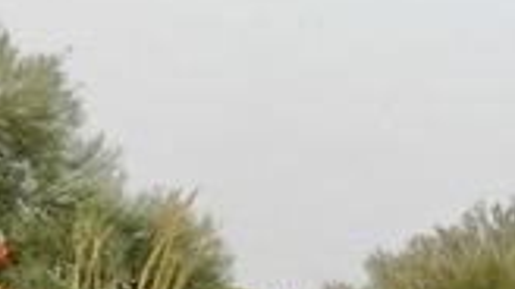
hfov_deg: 16.6
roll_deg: -0.9
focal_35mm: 123
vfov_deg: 9.3
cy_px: 531
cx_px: 650
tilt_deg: -5.5
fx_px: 1679
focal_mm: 4.15
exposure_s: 1/1399
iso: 25
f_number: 2.2
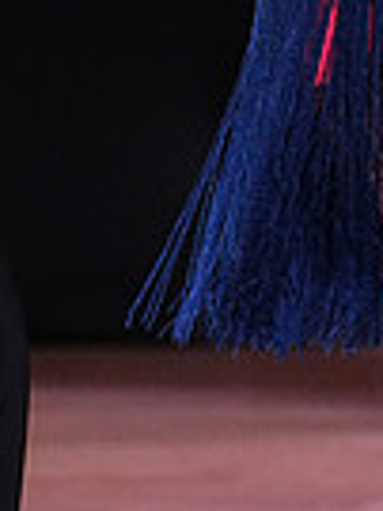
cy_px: -386
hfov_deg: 2.1
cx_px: 309
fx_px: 10343
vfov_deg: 2.8
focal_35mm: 700
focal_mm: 169
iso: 6400
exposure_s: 1/320
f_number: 5
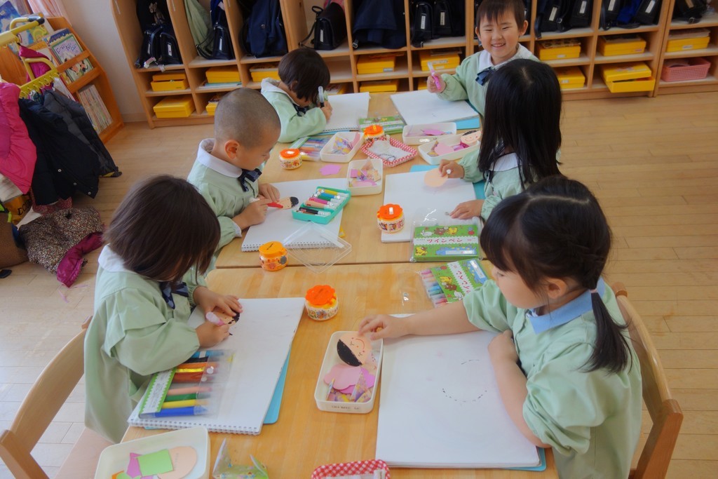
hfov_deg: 65.5
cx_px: 359
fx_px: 558
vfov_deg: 46.4
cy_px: 240
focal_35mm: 28
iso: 125
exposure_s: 1/100
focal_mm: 10.4
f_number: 1.8
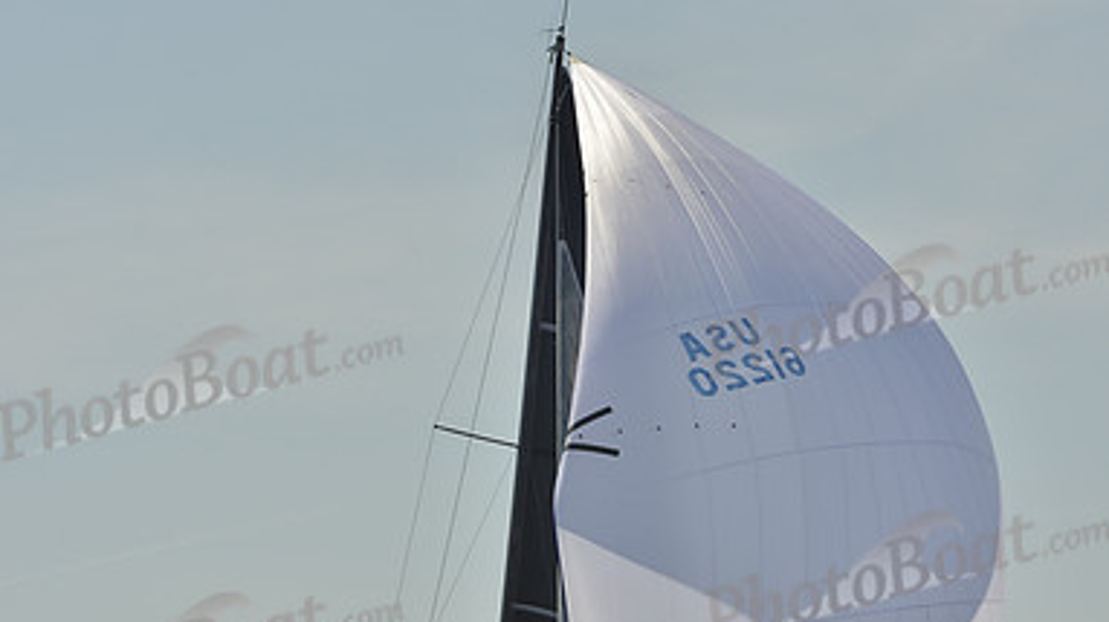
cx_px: 554
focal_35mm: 146
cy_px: 764
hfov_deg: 14.7
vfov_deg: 8.2
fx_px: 4291
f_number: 9
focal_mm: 92
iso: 200
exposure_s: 1/1250
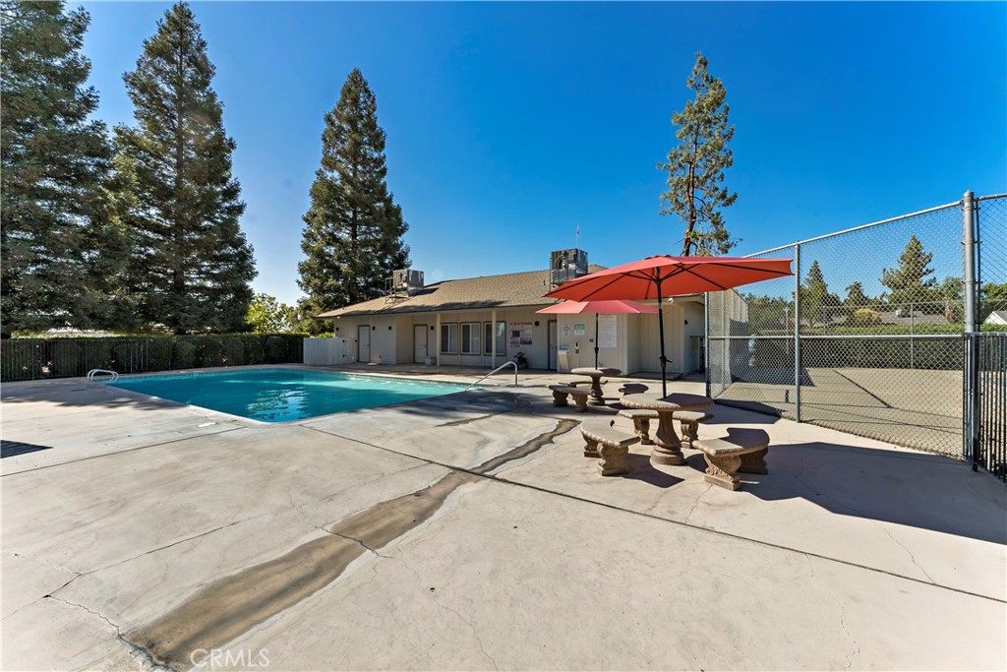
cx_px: 504
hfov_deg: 104.2
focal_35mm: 14
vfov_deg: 81.2
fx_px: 392
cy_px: 336
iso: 80
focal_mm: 14
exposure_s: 1/200
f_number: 10
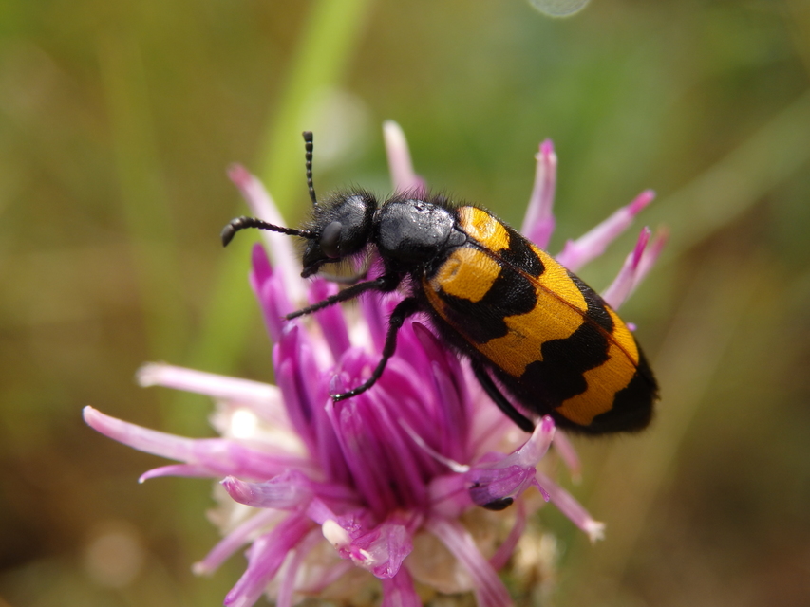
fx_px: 1545
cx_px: 405
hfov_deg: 29.4
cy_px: 304
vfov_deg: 22.3
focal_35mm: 66
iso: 100
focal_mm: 11.9
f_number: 4.4
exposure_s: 1/200
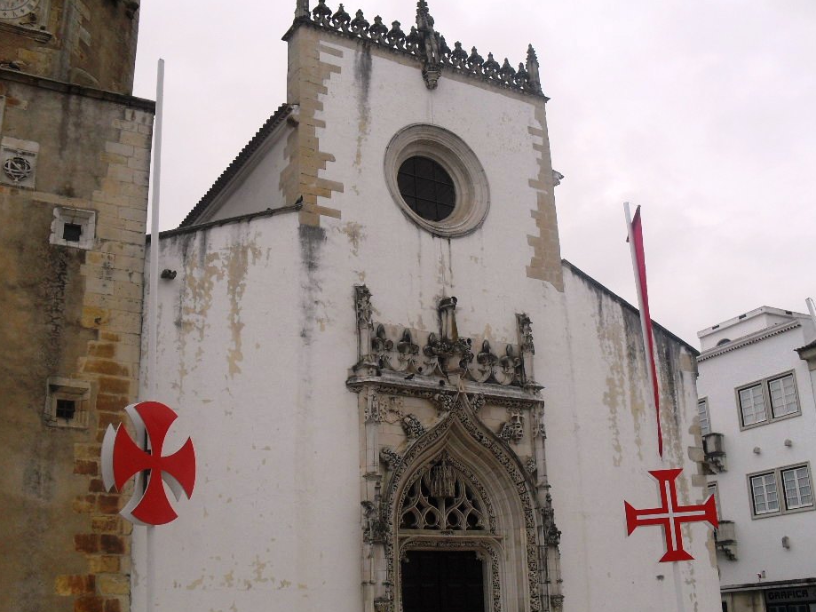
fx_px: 919
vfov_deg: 36.8
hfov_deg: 47.9
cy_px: 309
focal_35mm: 39
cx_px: 407
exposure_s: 1/350
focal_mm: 6.3
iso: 100
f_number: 3.2
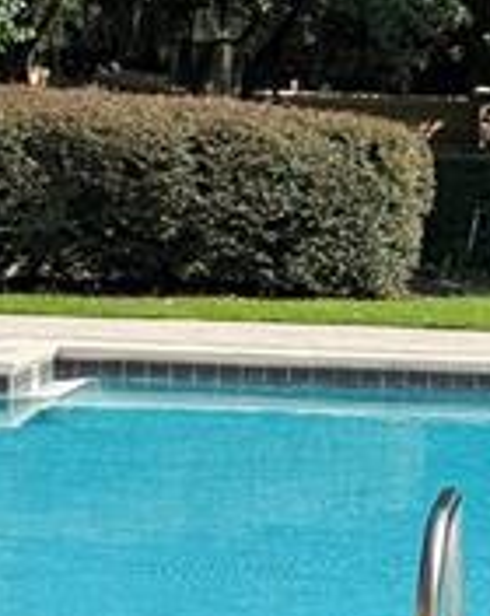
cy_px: 164
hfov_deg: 7.5
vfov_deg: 9.4
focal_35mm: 205
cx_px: 494
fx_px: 3729
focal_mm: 6.76
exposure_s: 1/3226
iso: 64
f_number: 1.78
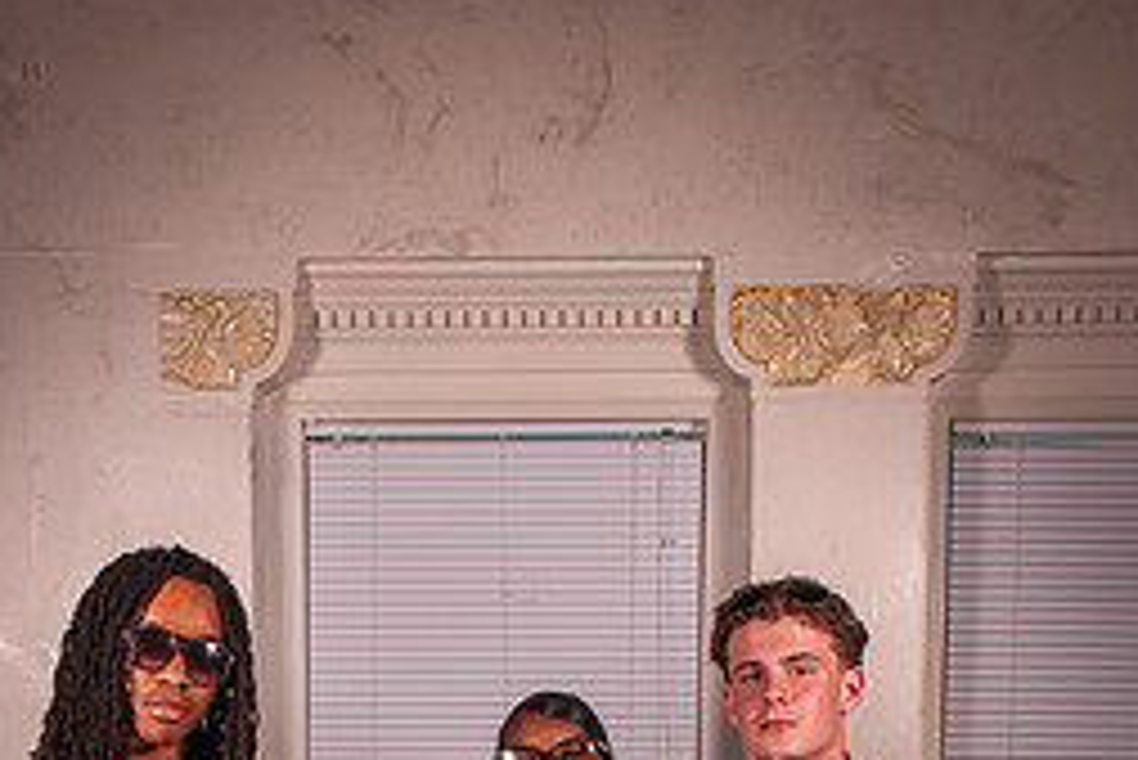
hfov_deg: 25.3
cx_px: 479
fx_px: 2530
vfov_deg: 16.1
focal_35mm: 80
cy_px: 1003
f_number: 14
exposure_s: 1/125
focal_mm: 30
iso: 200
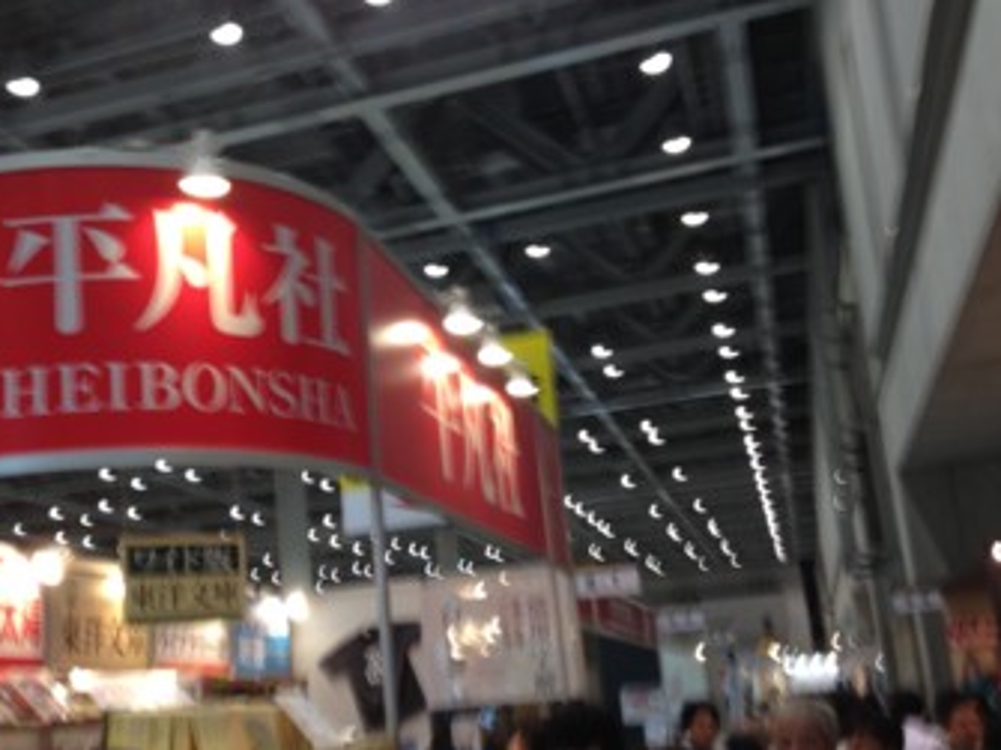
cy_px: 445
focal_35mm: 47
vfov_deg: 30.8
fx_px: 1359
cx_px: 388
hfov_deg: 40.2
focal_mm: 4.28
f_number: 2.4
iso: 50
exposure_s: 1/24
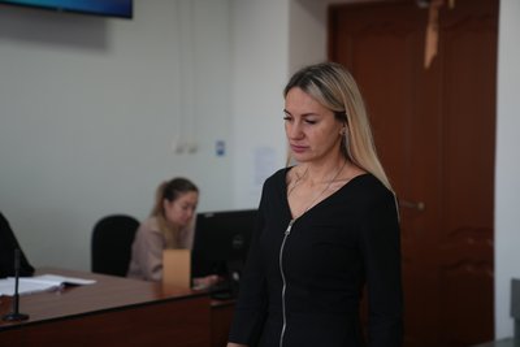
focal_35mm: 70
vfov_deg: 19.5
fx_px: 1011
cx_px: 260
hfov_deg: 28.8
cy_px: 174
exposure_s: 1/50
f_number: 2.8
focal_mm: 70
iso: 250
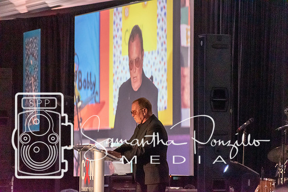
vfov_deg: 5.7
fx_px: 1920
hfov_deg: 8.6
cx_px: 144
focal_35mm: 240
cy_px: 96
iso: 12800
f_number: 5
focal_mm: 160
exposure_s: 1/200
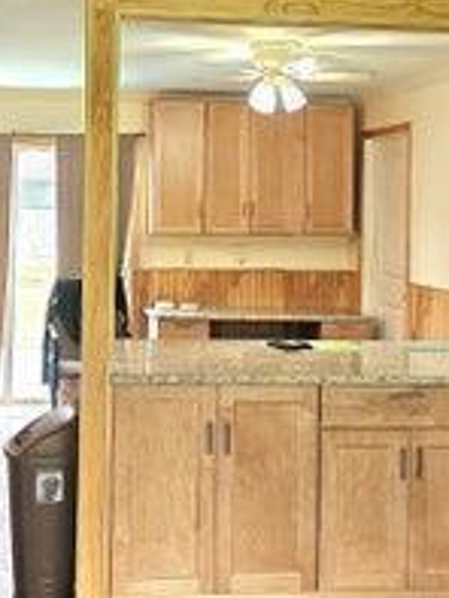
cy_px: 209
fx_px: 967
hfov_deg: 25.9
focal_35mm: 56
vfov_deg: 34.1
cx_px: 130
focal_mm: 6.3
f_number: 1.7
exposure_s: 1/120
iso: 250
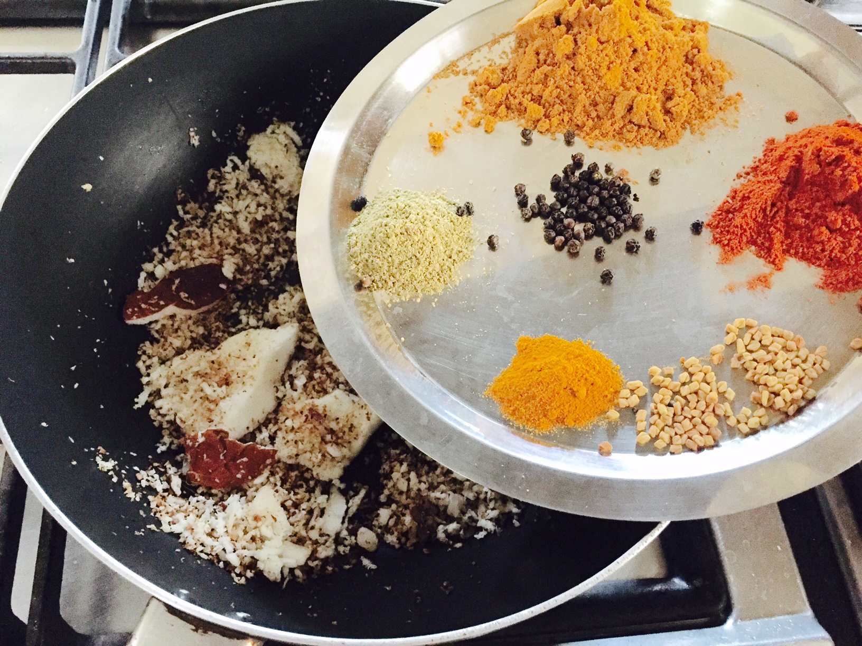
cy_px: 323
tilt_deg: -60.5
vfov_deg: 48.2
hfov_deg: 61.7
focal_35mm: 29
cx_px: 431
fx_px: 722
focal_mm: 4.15
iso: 640
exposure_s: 1/17
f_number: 2.2
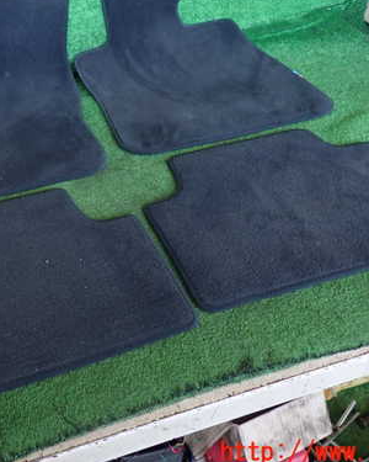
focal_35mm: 39
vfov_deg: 46.6
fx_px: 532
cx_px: 129
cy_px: 191
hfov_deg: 37.9
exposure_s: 1/50
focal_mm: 4.5
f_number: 2
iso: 200
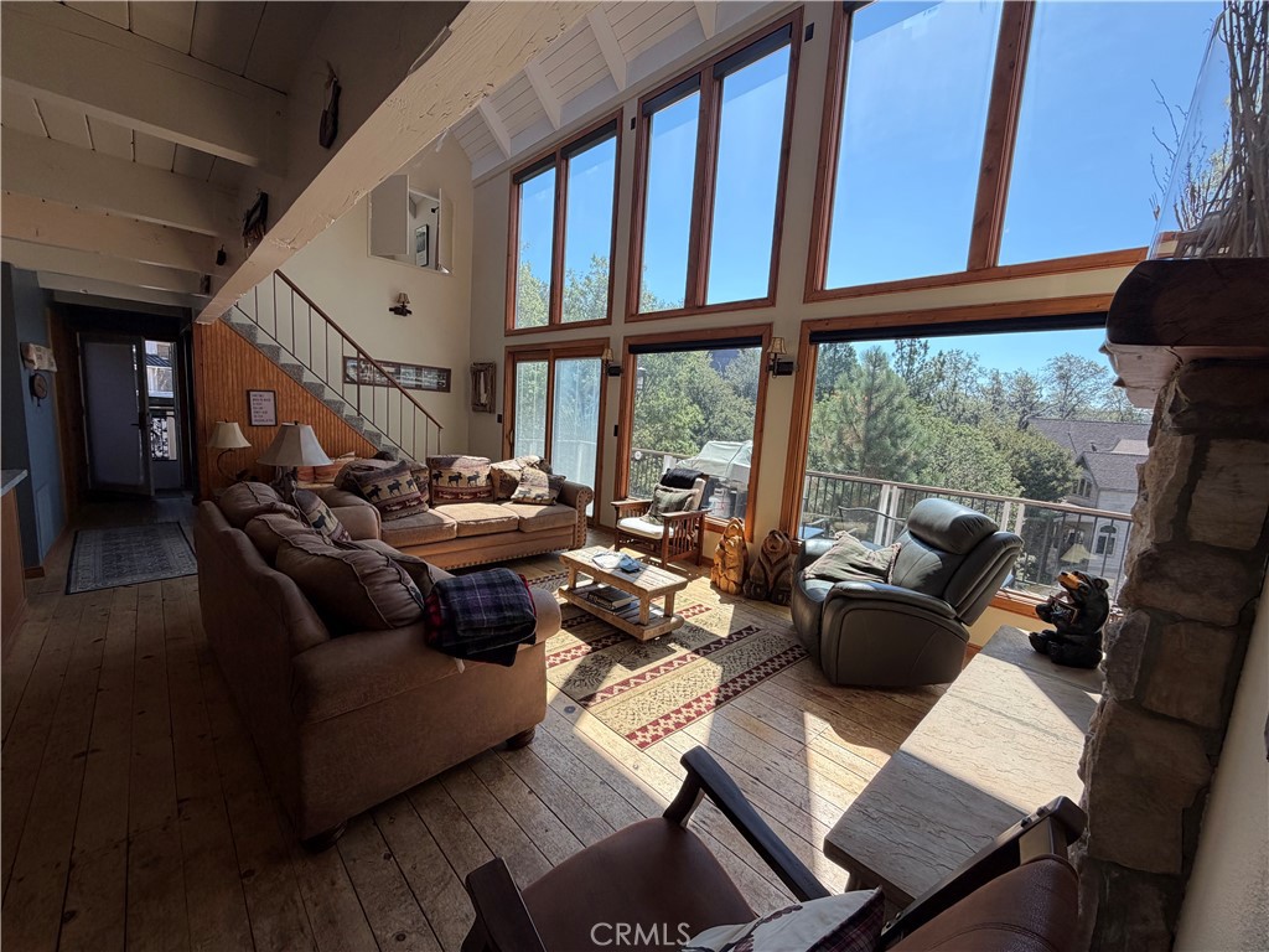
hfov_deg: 102.1
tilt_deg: -8.6
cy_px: 476
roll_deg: -1.2
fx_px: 513
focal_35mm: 14
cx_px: 634
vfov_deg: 85.7
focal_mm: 2.22
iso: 64
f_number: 2.2
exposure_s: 1/475
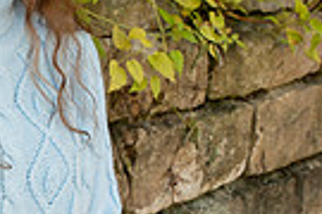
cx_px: -19
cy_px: 145
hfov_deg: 19.1
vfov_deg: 13.3
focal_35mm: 103
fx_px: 921
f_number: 4
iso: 320
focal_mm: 24
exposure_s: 1/160
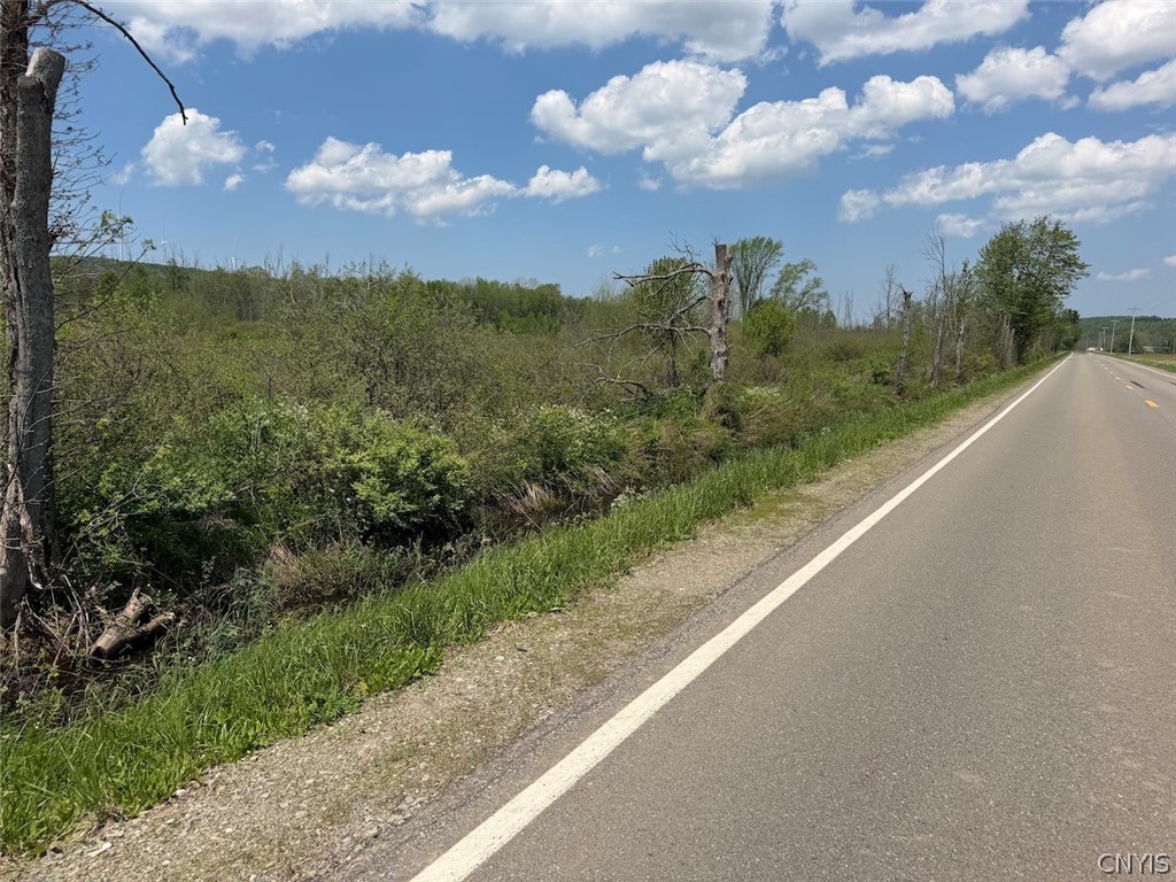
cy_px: 441
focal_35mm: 24
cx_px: 588
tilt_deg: -6.6
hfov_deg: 71.6
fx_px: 815
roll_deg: -2.6
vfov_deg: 56.8
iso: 80
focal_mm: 6.76
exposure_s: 1/6711
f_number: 1.78
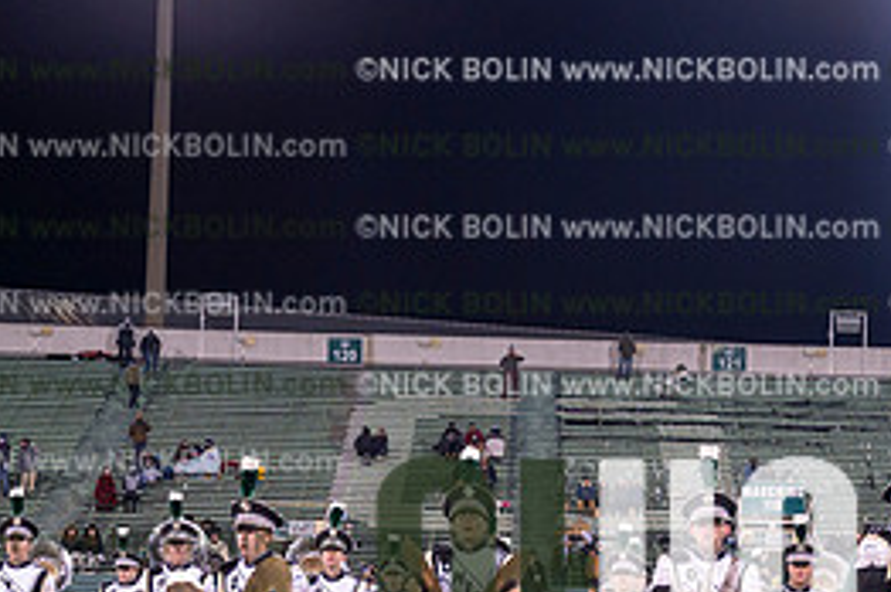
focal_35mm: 104
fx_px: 2571
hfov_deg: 19.6
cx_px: 616
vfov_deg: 12.9
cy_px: 619
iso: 3200
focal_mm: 47
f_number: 4
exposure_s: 1/640
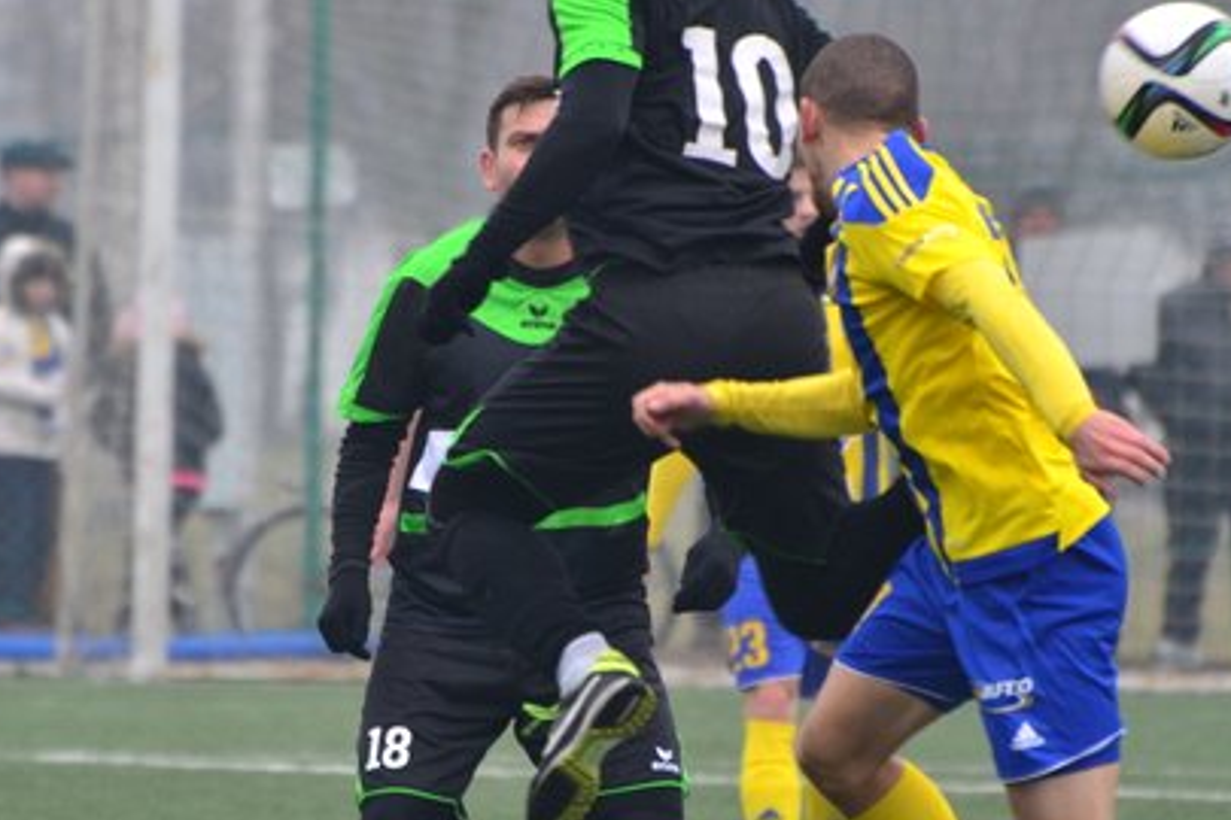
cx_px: 486
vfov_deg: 1.6
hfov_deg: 2.3
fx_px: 30328
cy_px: 510
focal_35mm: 887
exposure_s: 1/400
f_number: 5.6
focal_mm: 300
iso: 400
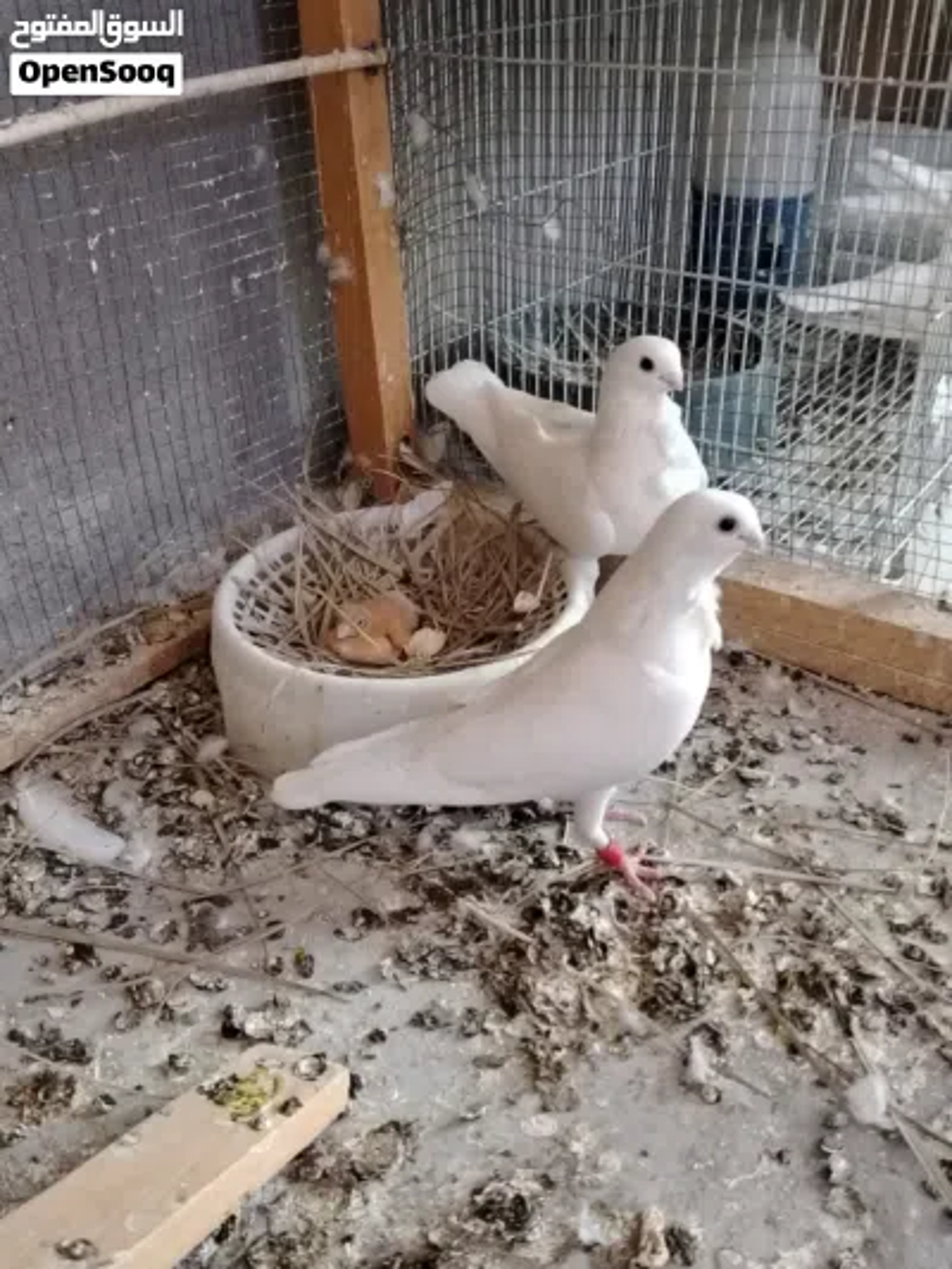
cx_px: 476
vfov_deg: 58.3
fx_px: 1136
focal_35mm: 31
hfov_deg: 45.5
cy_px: 634
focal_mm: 5.25
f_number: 1.75
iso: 1734
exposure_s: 1/33.3
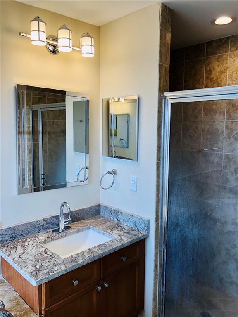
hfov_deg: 49.7
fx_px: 257
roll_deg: -1.3
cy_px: 158
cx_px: 119
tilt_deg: -6.4
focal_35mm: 28
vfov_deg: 63.4
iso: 40
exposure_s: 1/120
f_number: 1.8
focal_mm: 4
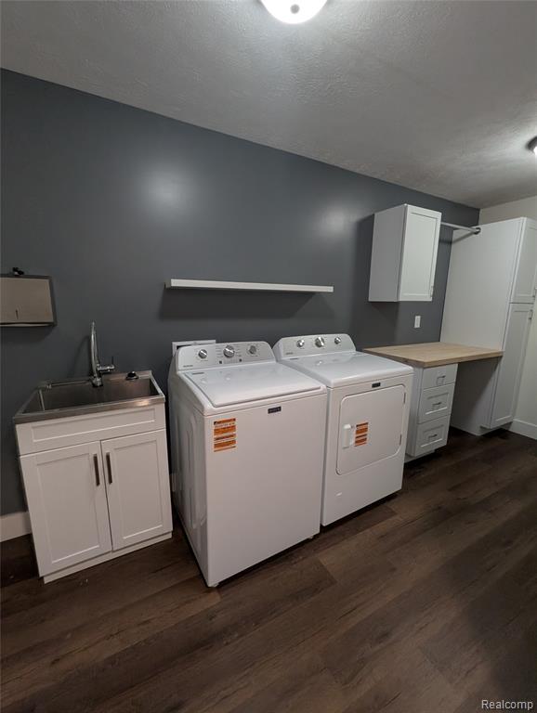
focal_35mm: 13
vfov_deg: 106.1
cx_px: 268
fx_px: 268
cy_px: 356
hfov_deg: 90.0
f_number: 2.2
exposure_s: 1/60
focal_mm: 1.95
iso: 383
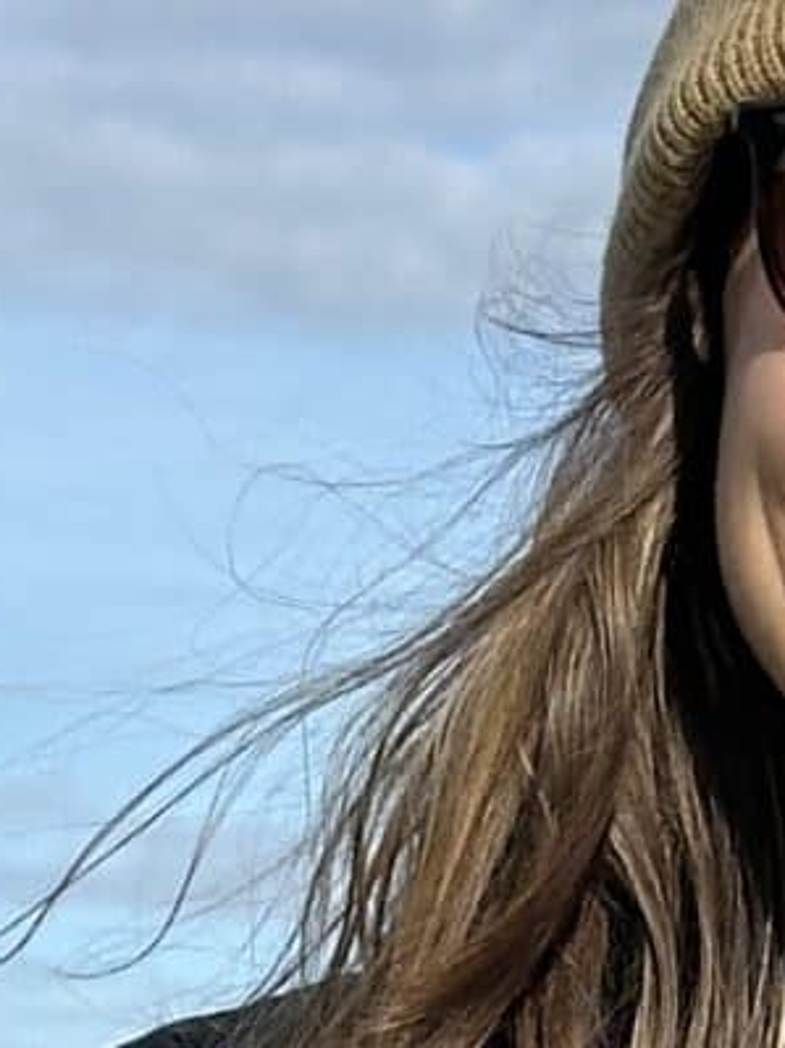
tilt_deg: -1.6
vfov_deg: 6.3
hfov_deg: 4.8
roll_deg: -1.0
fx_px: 9318
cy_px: 1720
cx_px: 509
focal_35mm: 308
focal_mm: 6.86
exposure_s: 1/3731
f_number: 1.78
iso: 64
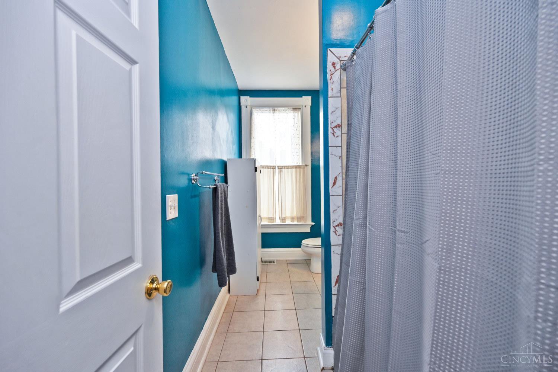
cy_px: 186
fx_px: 217
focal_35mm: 14
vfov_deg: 81.2
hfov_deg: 104.3
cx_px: 279
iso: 200
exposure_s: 1/100
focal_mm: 14
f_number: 5
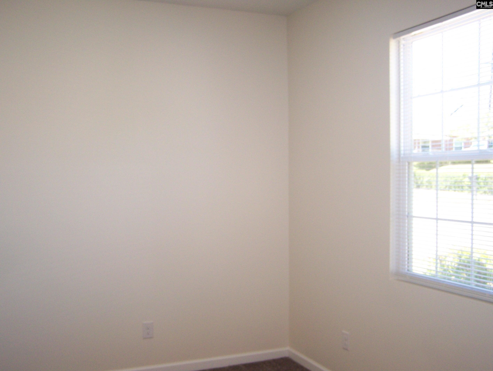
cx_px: 246
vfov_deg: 37.8
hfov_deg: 48.9
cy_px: 186
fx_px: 542
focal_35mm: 38
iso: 160
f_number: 2.8
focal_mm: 6.3
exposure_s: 1/80
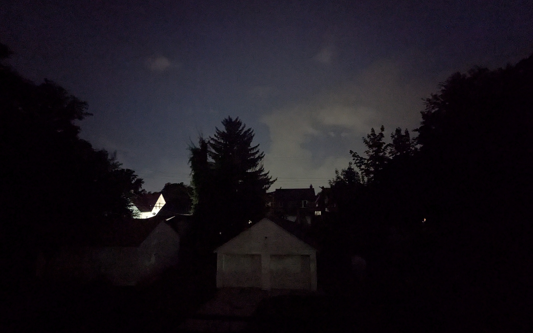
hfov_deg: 94.4
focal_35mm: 17
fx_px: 247
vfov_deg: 67.9
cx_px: 266
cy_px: 177
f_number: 2.2
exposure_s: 1/14.9
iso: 5100
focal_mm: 2.35
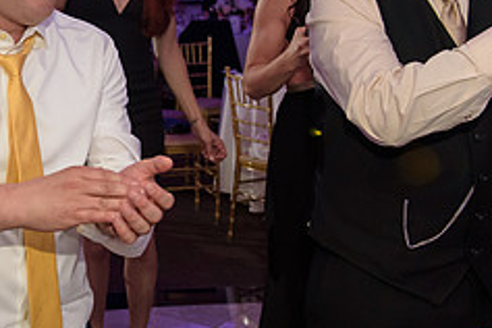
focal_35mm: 76
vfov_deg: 17.7
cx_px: 31
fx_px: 1039
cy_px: 40
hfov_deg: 25.6
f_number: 3.2
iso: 1600
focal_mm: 31
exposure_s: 1/125
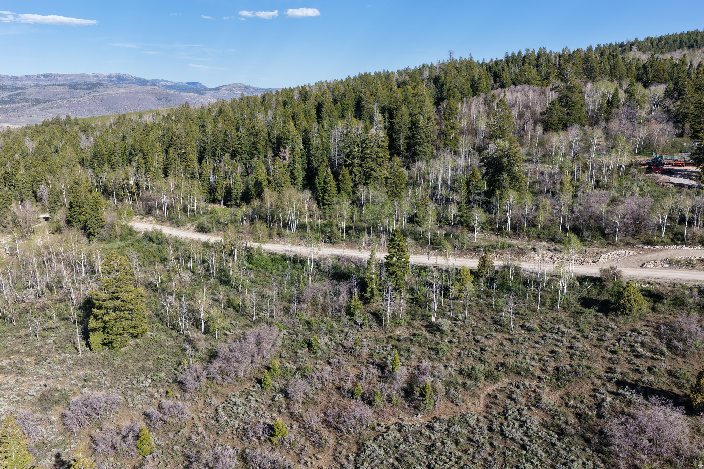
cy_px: 234
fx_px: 547
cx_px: 352
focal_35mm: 28
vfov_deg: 46.4
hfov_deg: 65.5
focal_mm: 14.45
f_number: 2.8
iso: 160
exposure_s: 1/1600
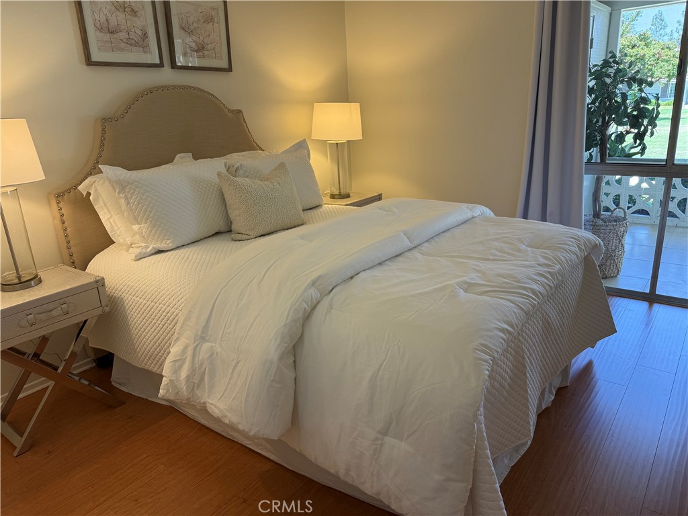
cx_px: 344
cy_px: 258
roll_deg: +3.3
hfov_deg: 71.6
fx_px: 477
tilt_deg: -16.0
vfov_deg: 56.8
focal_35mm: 24
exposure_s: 1/182
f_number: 1.78
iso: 100
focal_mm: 6.76
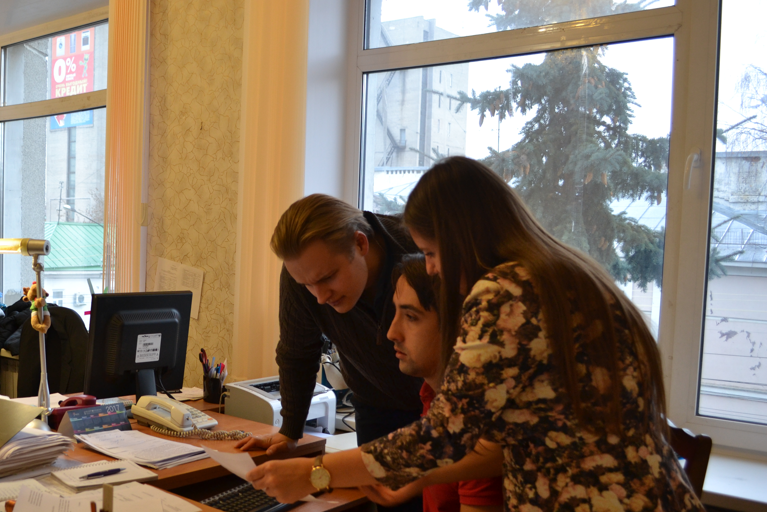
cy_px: 296
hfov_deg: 50.8
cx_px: 244
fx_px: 788
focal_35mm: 37
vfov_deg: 35.9
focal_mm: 18
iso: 400
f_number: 3.5
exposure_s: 1/50
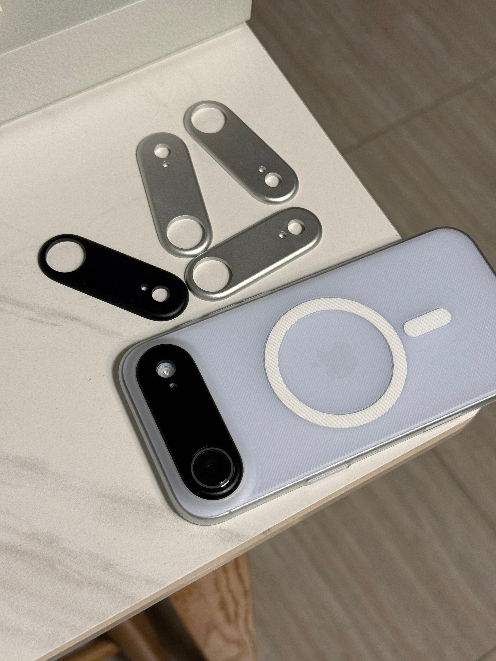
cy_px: 330
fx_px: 917
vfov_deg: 39.7
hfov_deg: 30.3
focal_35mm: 48
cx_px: 248
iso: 80
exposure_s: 1/50
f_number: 1.78
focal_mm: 6.76
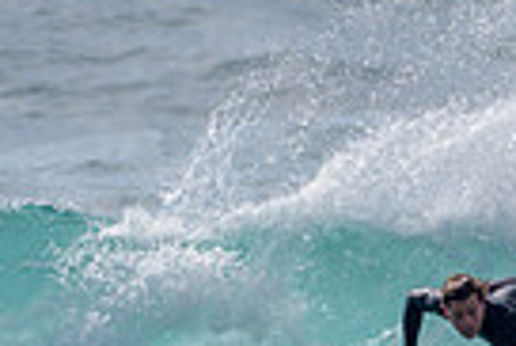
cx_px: 704
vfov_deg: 0.5
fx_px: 37392
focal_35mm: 2606
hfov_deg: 0.8
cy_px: 315
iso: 90
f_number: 5.6
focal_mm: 500
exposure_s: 1/2000
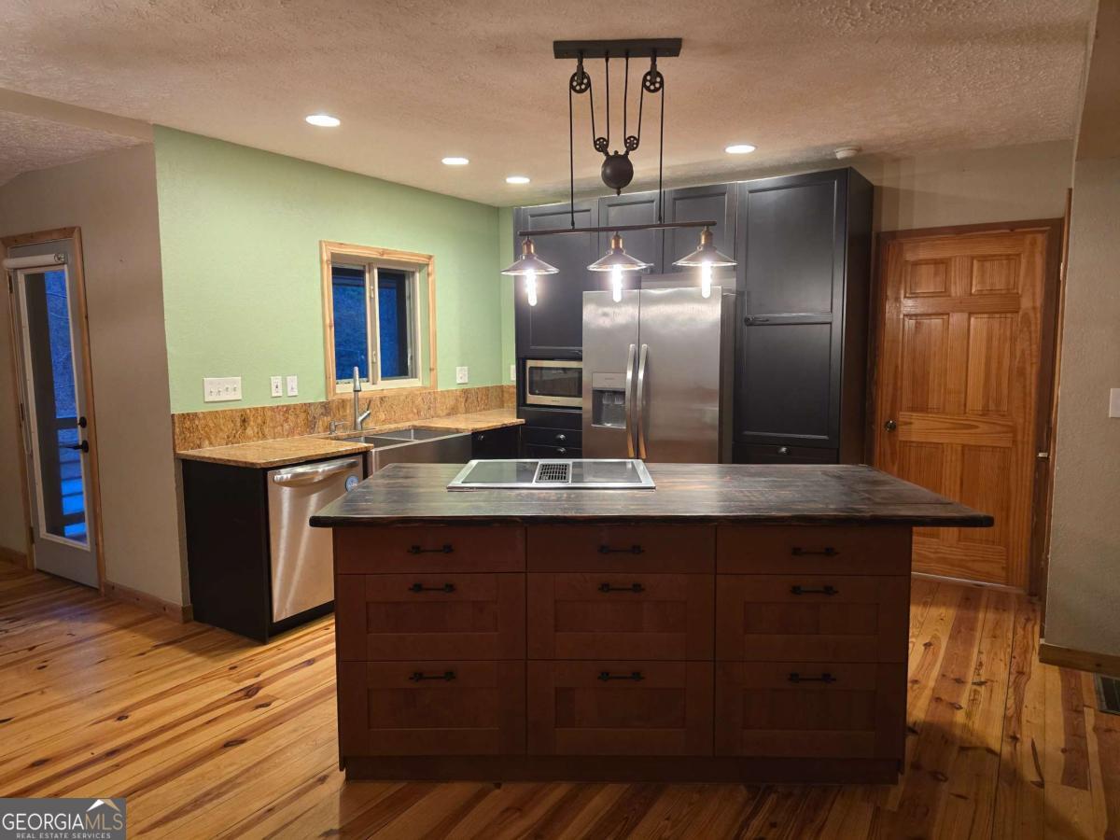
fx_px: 744
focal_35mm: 23
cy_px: 420
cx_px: 560
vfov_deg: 58.9
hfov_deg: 73.9
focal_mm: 6.3
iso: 640
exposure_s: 1/60
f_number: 1.7
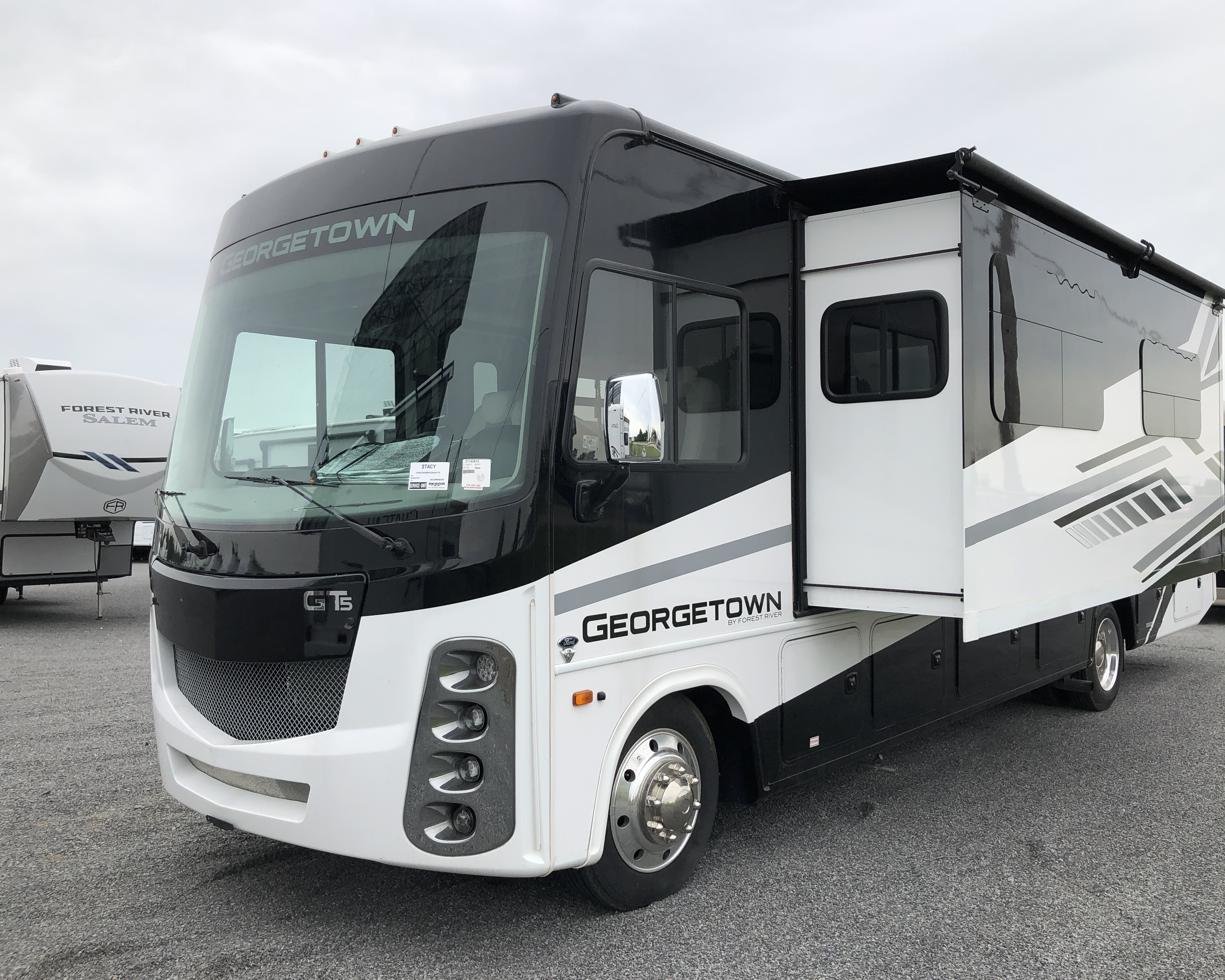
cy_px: 483
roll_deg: +0.3
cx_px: 631
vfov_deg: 48.5
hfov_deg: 58.8
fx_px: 1088
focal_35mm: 30
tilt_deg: +1.8
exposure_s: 1/979
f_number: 1.8
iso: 20
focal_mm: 3.99
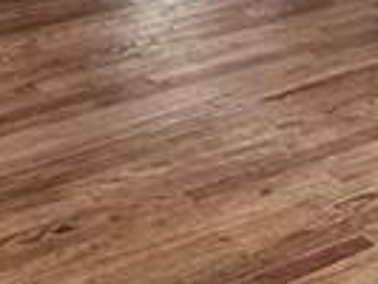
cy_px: -68
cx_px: 128
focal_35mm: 108
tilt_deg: -17.6
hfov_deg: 18.1
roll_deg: -2.3
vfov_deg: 13.3
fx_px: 1180
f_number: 2.2
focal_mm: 2.22
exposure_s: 1/60
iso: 500
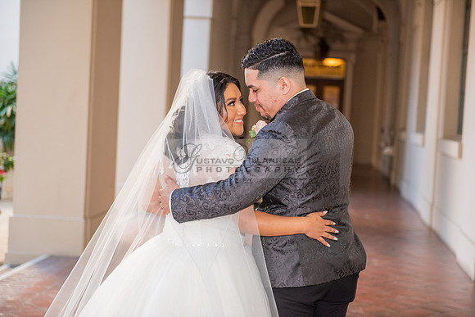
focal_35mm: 70
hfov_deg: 28.8
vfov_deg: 19.5
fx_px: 924
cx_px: 238
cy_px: 158
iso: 800
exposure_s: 1/160
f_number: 2.8
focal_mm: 70
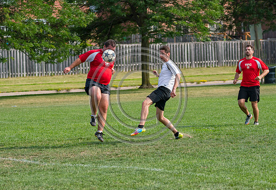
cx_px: 132
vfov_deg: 8.5
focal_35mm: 165
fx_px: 1277
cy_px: 77
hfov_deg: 12.3
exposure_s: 1/4000
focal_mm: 74
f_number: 2.8
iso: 400
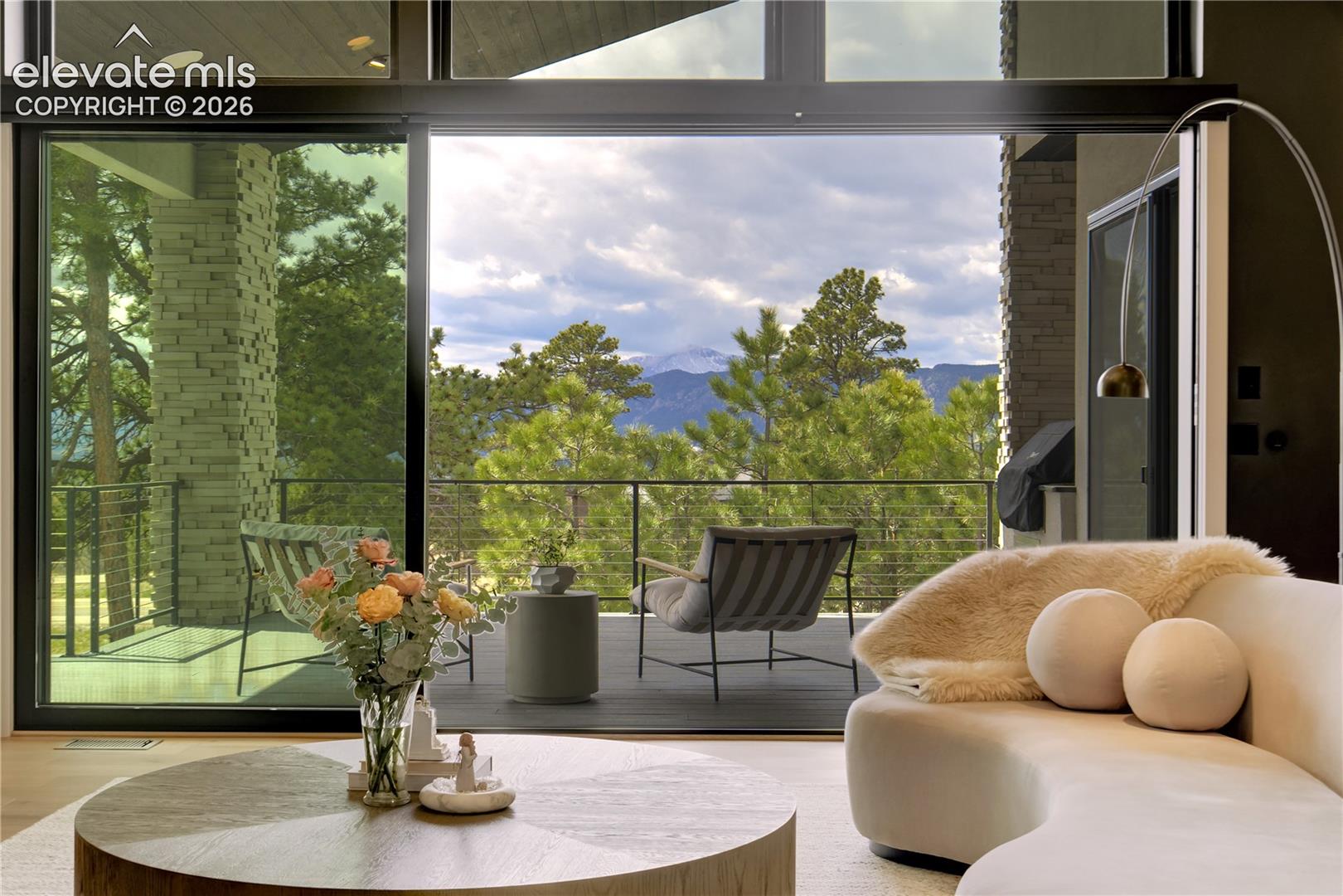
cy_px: 448
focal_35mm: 43
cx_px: 672
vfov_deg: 31.2
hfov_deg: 45.4
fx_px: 1604
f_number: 7.1
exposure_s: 1/320
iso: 500
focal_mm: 29
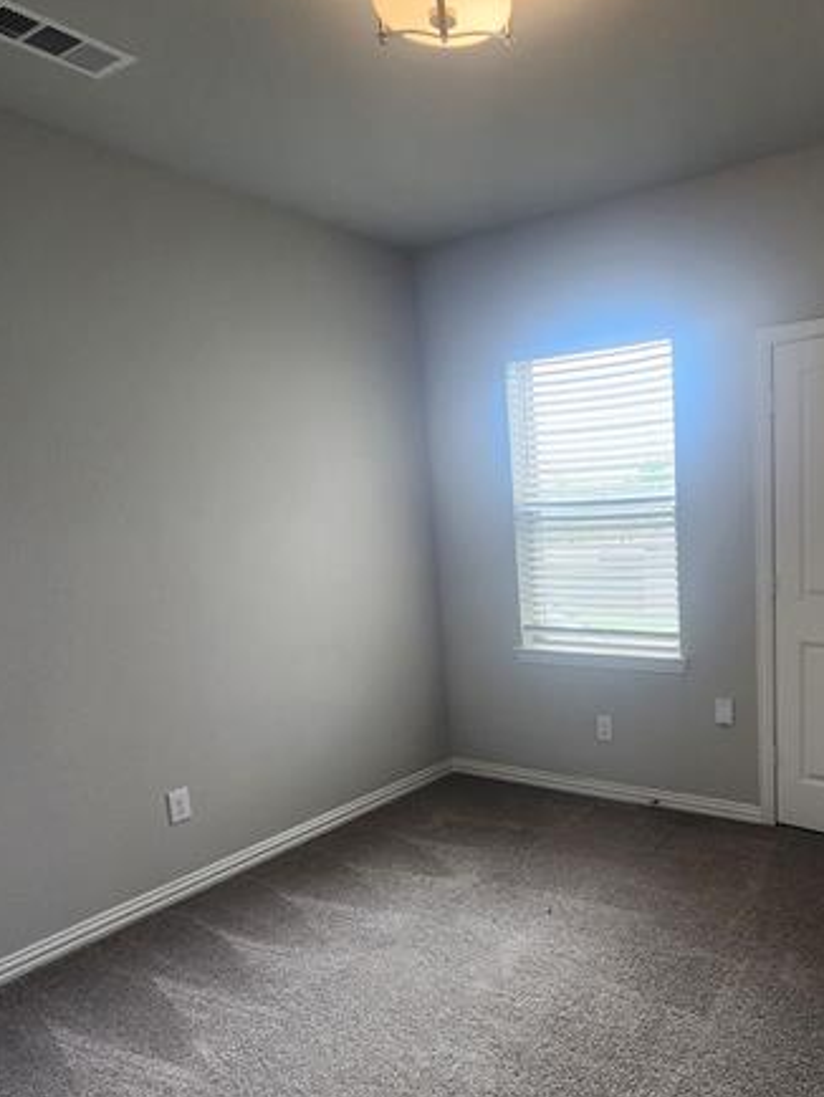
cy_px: 624
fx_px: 729
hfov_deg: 56.7
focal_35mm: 23
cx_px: 594
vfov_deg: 73.5
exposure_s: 1/60
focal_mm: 2.2
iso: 160
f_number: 2.2
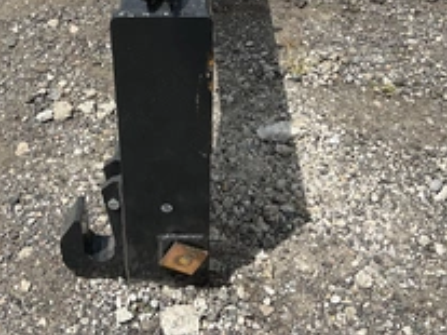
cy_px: 13
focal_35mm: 56
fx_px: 723
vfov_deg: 25.0
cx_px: 171
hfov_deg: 34.2
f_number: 1.8
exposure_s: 1/1984
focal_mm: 3
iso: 25
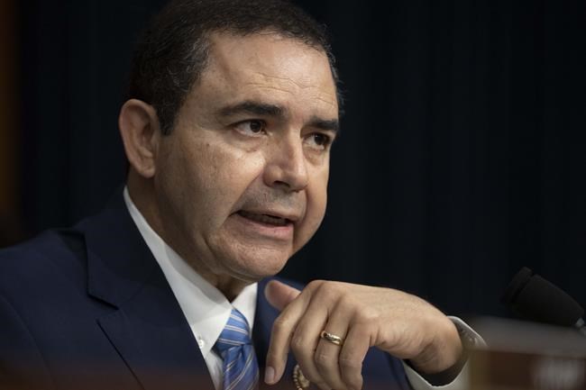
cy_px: 195
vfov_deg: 6.9
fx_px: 3255
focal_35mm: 200
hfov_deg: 10.3
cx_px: 293
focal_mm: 200
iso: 5000
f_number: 2.8
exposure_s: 1/500
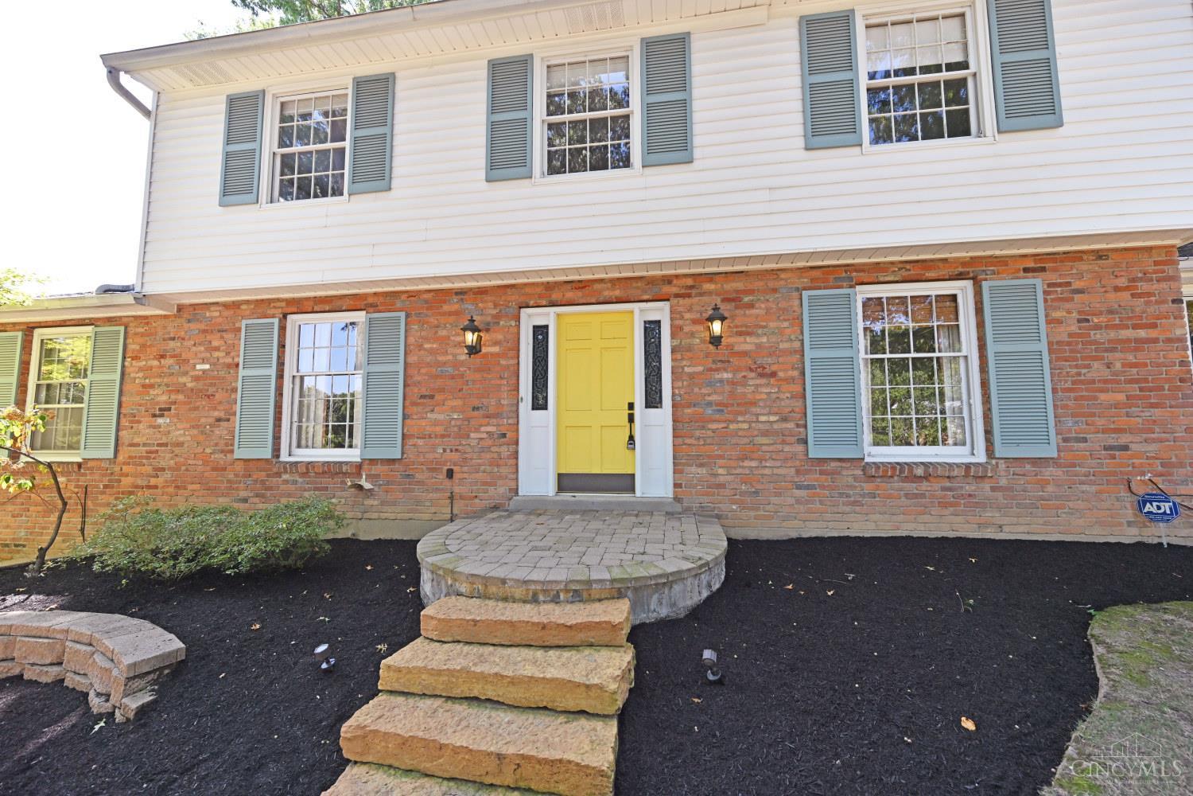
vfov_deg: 81.2
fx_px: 464
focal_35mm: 14
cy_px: 398
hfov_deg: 104.3
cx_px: 596
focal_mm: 14
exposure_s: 1/250
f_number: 5
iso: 200
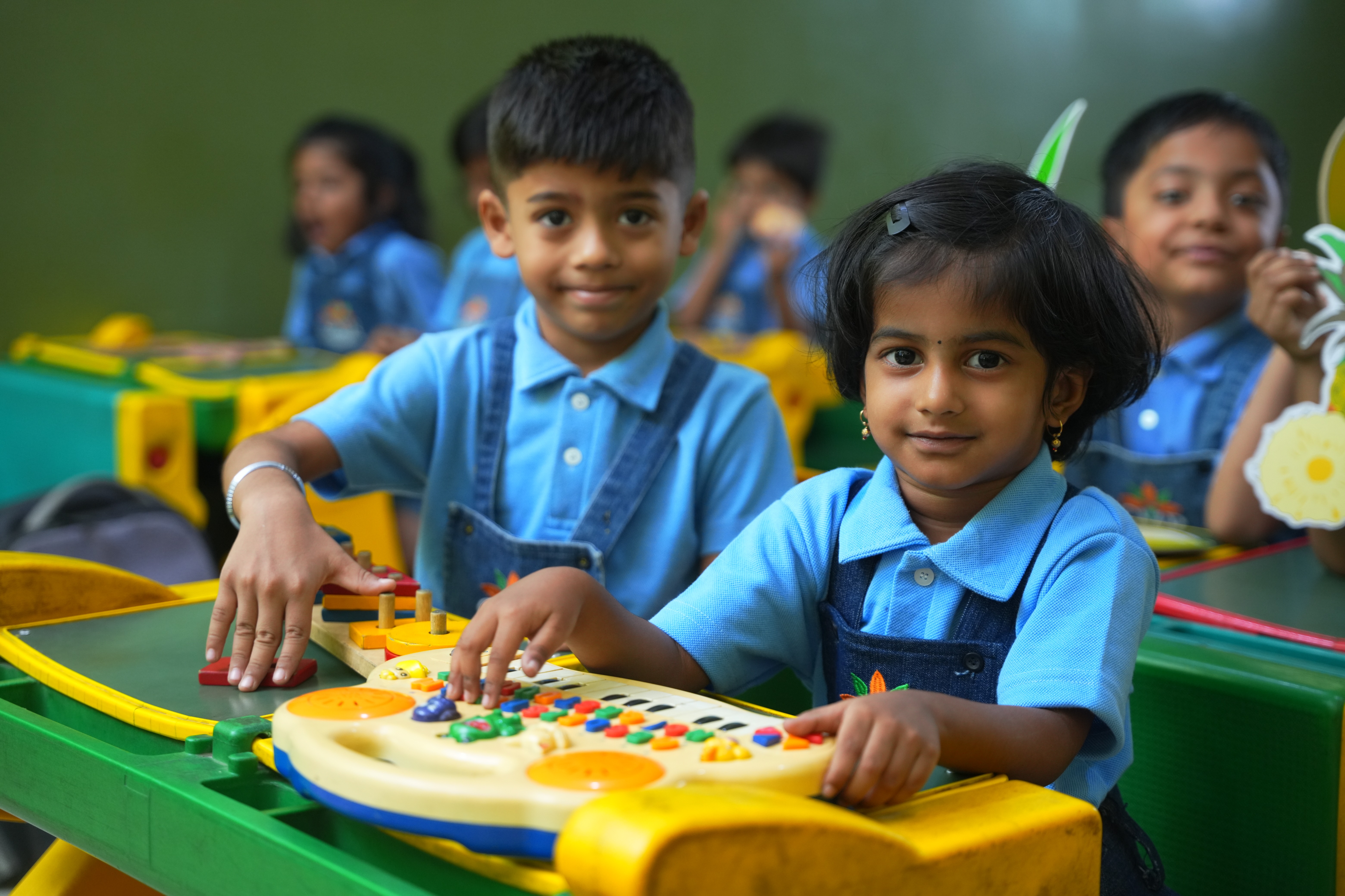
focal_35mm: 59
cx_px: 672
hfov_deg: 34.0
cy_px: 448
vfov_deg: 23.1
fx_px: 2197
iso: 1000
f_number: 2.8
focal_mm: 58.8
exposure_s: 1/160
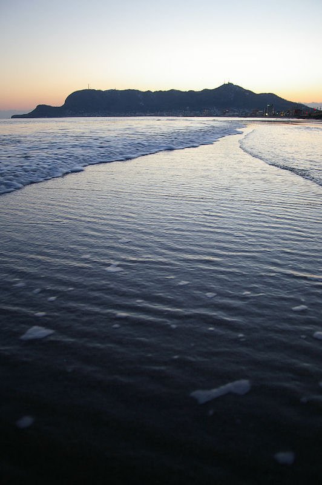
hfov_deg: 47.9
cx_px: 161
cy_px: 242
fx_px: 363
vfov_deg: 67.4
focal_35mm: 27
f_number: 4
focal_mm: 18
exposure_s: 1/50
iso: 200
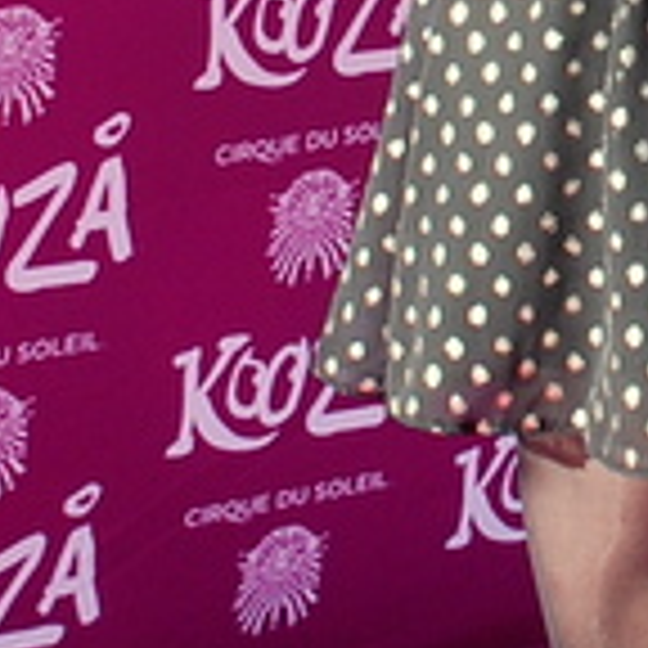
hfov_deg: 12.1
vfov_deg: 12.4
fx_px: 2965
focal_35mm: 140
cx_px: 824
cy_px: 122
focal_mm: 22
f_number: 6.3
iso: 320
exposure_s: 1/160
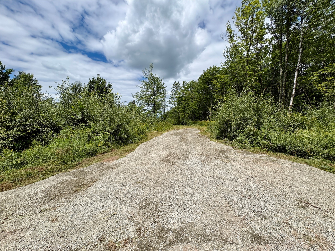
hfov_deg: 102.1
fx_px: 135
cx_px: 168
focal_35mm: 14
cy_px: 126
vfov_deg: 85.7
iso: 50
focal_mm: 2.22
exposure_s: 1/2985
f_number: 2.2
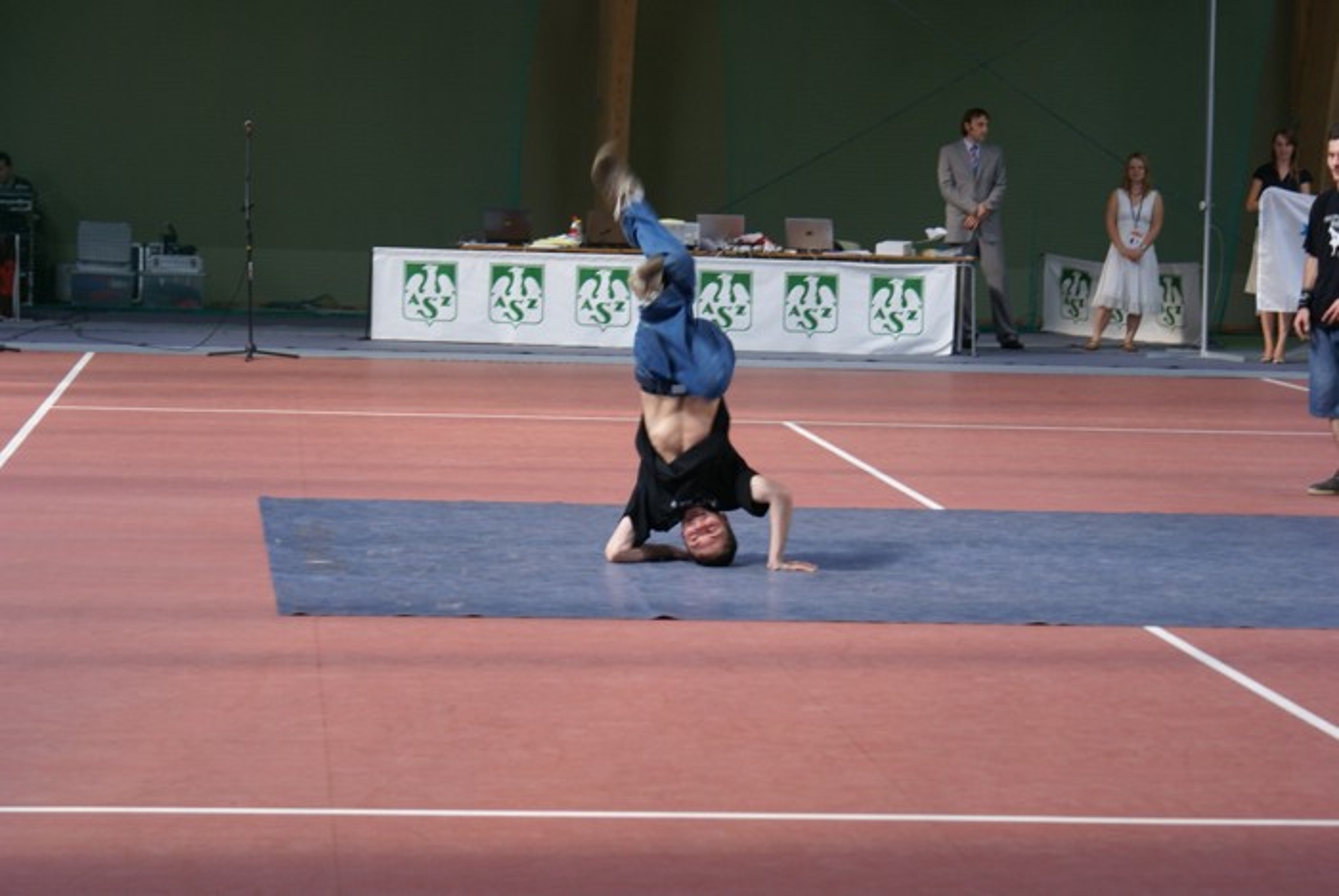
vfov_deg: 13.1
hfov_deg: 19.4
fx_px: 3909
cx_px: 670
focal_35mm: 105
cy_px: 448
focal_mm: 70
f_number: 5.6
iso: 200
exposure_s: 1/30
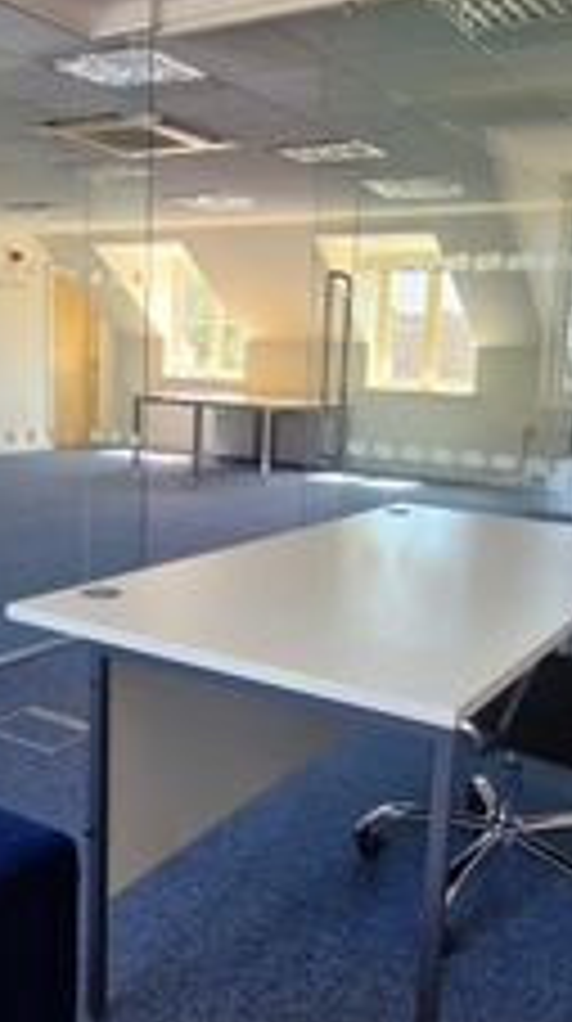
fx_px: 677
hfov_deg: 45.8
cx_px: 270
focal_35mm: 25
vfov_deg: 74.1
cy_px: 513
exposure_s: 1/50
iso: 64
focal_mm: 1.74
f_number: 2.2
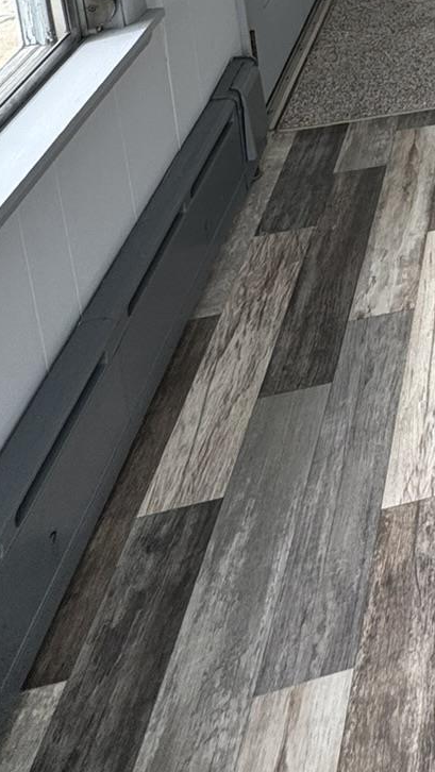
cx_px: 776
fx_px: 881
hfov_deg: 20.2
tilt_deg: -12.7
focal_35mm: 43
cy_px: -266
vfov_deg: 32.9
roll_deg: -1.4
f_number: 2.2
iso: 40
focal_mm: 2.22
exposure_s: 1/112
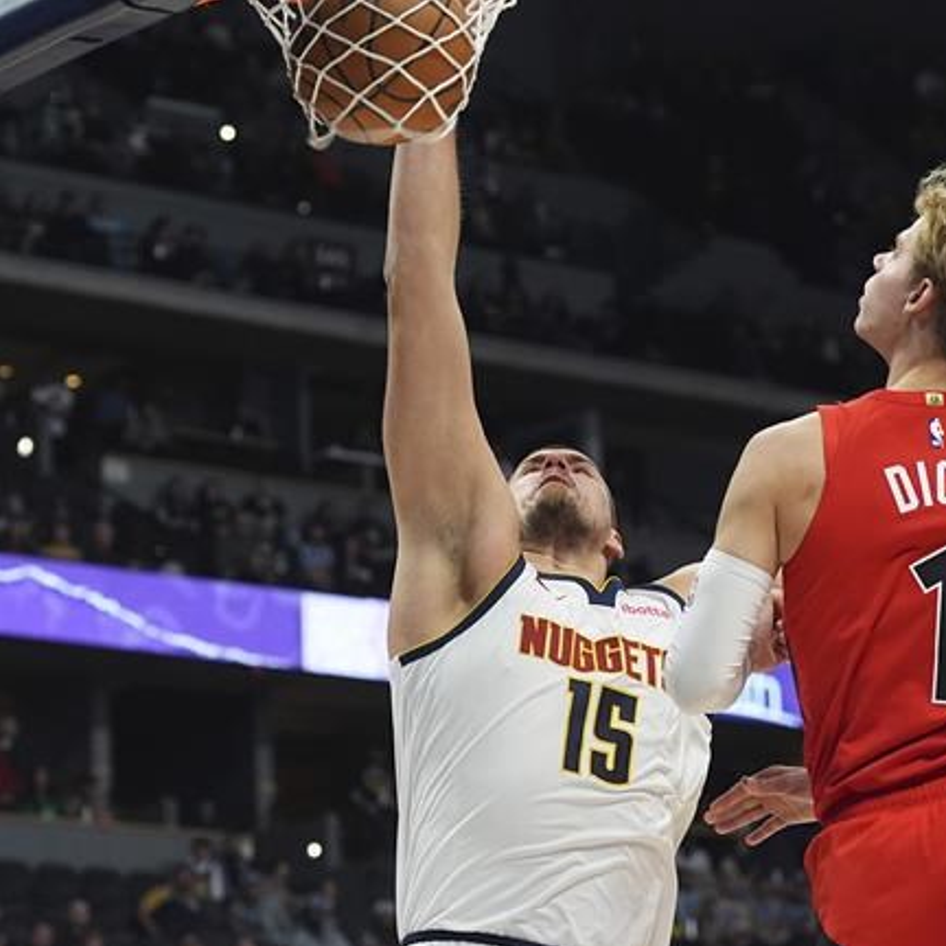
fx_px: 4514
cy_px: 474
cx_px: 464
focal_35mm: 146
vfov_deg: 12.0
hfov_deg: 12.0
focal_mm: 76
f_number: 3.5
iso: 4000
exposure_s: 1/1600
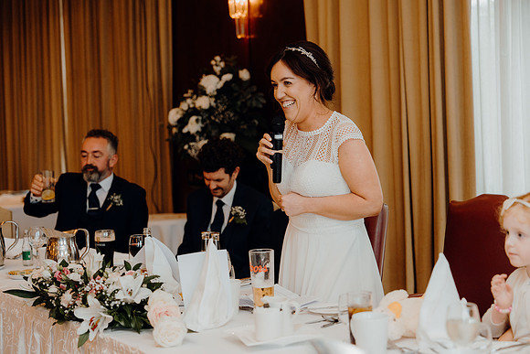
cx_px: 265
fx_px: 1031
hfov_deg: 28.8
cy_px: 177
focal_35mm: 70
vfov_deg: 19.5
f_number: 2.8
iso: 1250
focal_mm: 70
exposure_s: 1/200
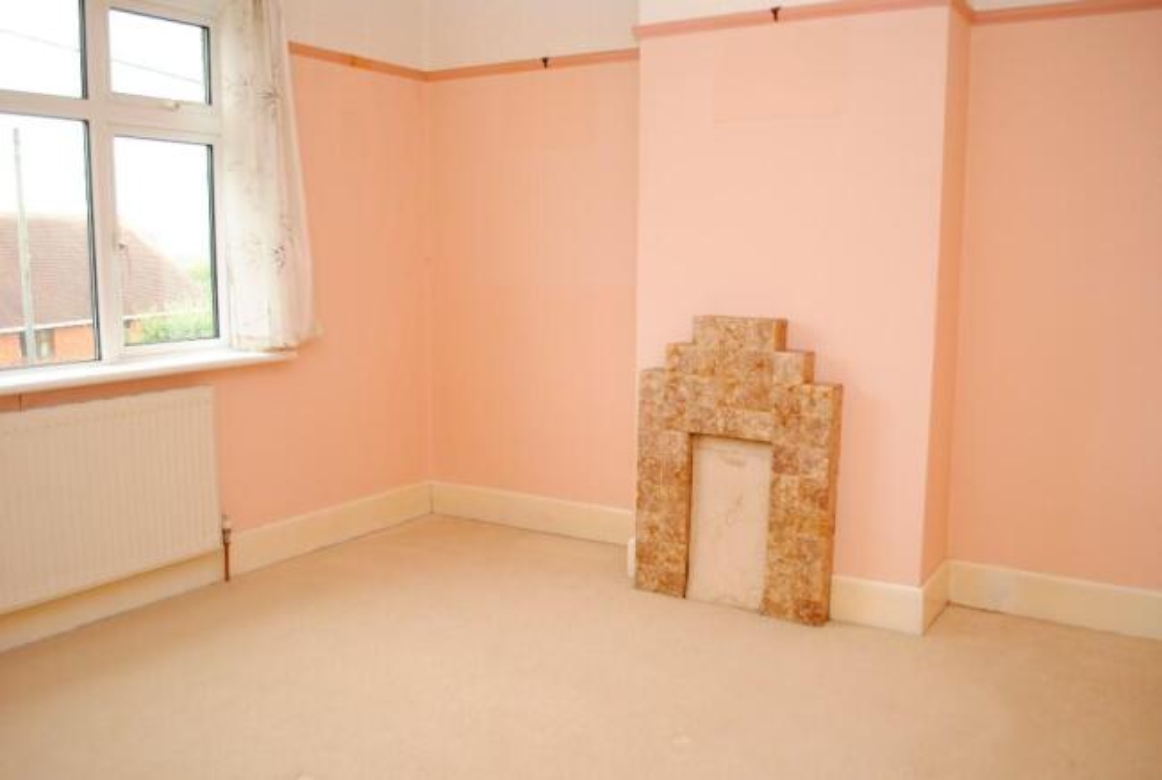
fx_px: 970
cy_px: 390
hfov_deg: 61.8
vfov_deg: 43.8
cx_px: 581
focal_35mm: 30
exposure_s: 1/60
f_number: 4
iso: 200
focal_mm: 20
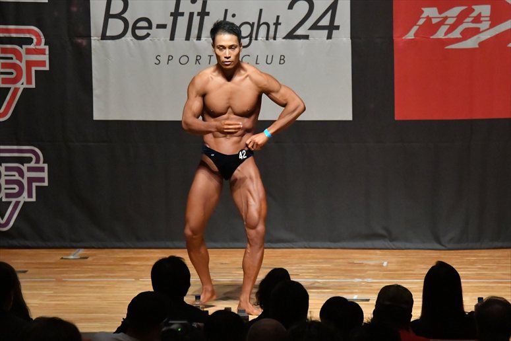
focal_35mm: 255
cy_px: 170
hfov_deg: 8.1
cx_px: 256
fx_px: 3618
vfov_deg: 5.4
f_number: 5.6
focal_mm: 170
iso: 12800
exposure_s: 1/400
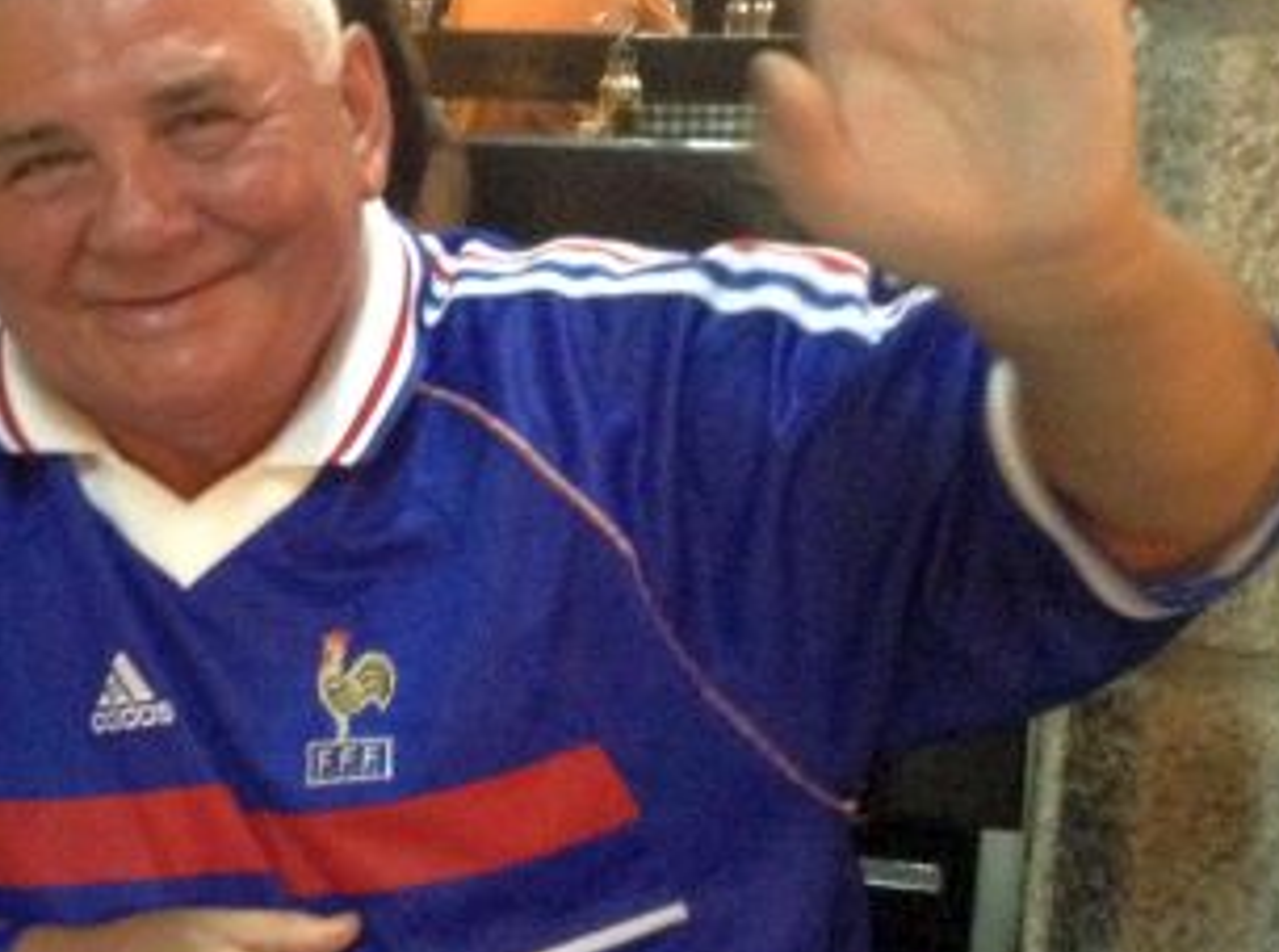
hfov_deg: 29.2
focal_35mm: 65
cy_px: 482
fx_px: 2395
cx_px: 247
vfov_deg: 22.5
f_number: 2.4
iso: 640
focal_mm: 3.3
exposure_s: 1/15
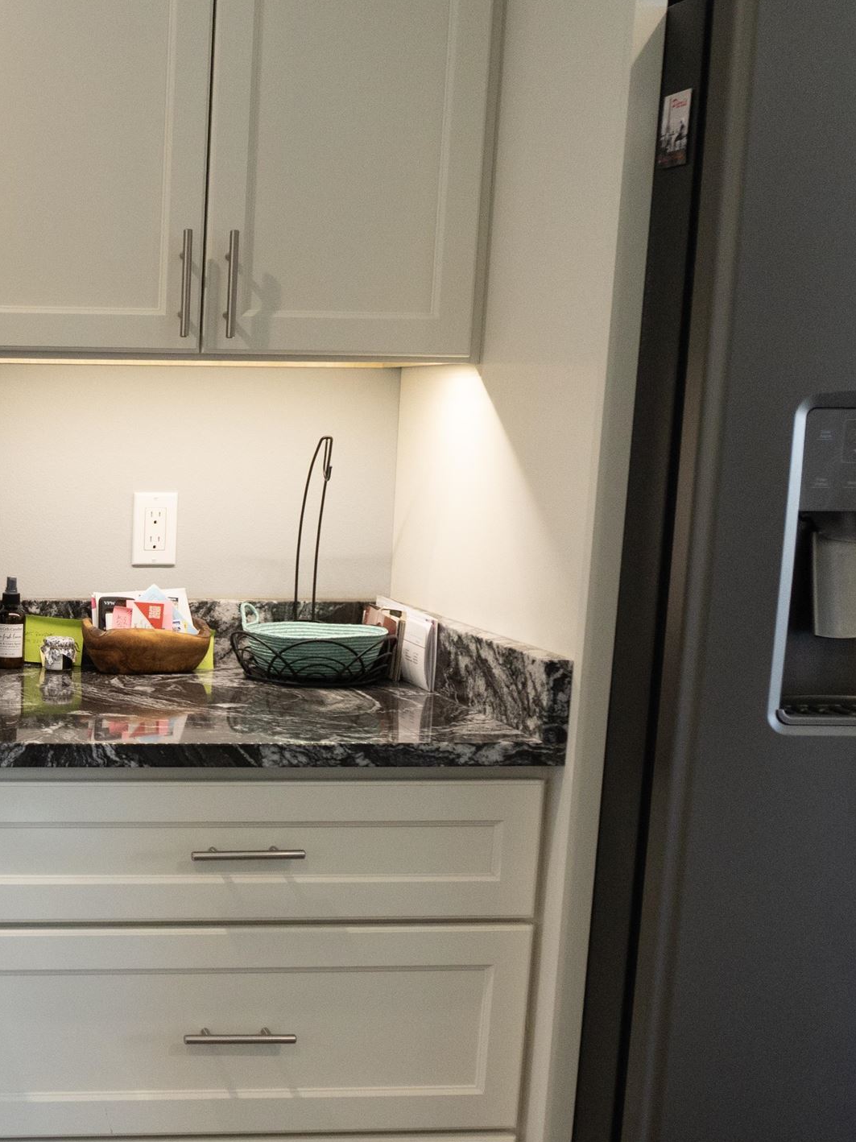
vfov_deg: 38.0
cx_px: -118
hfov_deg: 26.5
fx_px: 1649
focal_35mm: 50
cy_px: 701
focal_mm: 16
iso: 1250
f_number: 4
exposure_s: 1/160
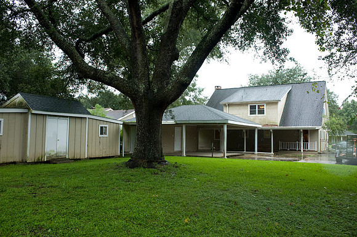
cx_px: 178
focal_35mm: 28
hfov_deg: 65.5
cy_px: 118
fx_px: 277
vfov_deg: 46.4
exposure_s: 1/200
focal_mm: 28
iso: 1250
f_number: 5.6
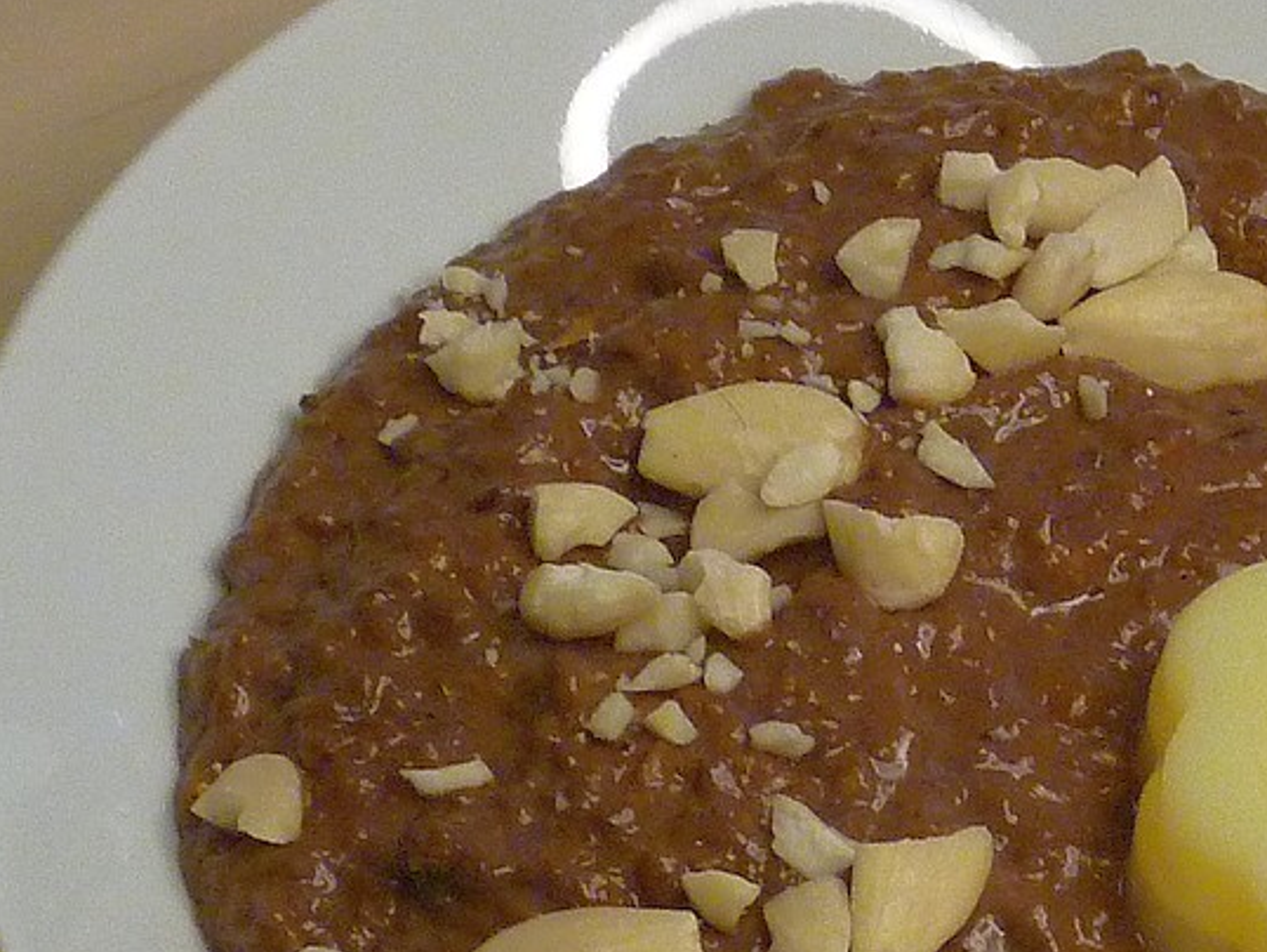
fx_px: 8495
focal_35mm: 232
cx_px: 1107
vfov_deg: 6.4
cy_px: 733
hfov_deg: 8.5
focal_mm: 11.4
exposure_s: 1/50
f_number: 3.9
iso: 320
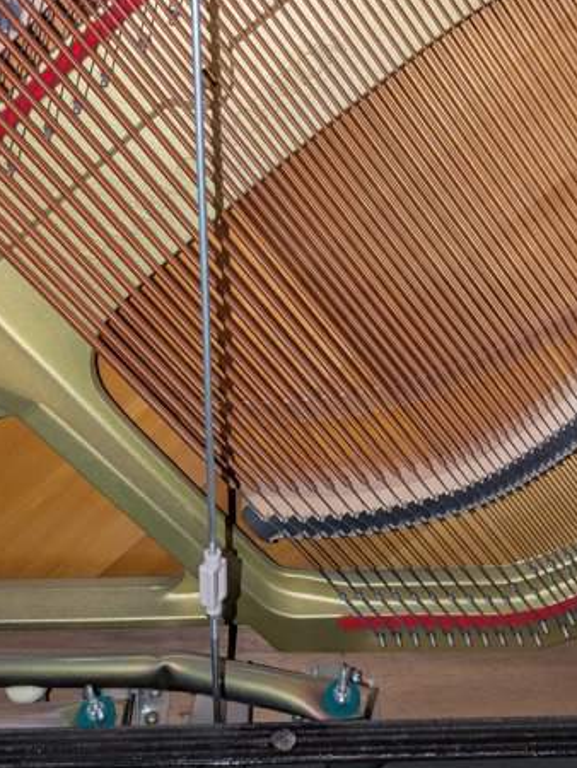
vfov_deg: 46.3
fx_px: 888
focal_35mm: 40
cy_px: 278
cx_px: 317
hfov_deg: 36.0
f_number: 1.89
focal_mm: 5.43
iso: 378
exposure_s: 1/50
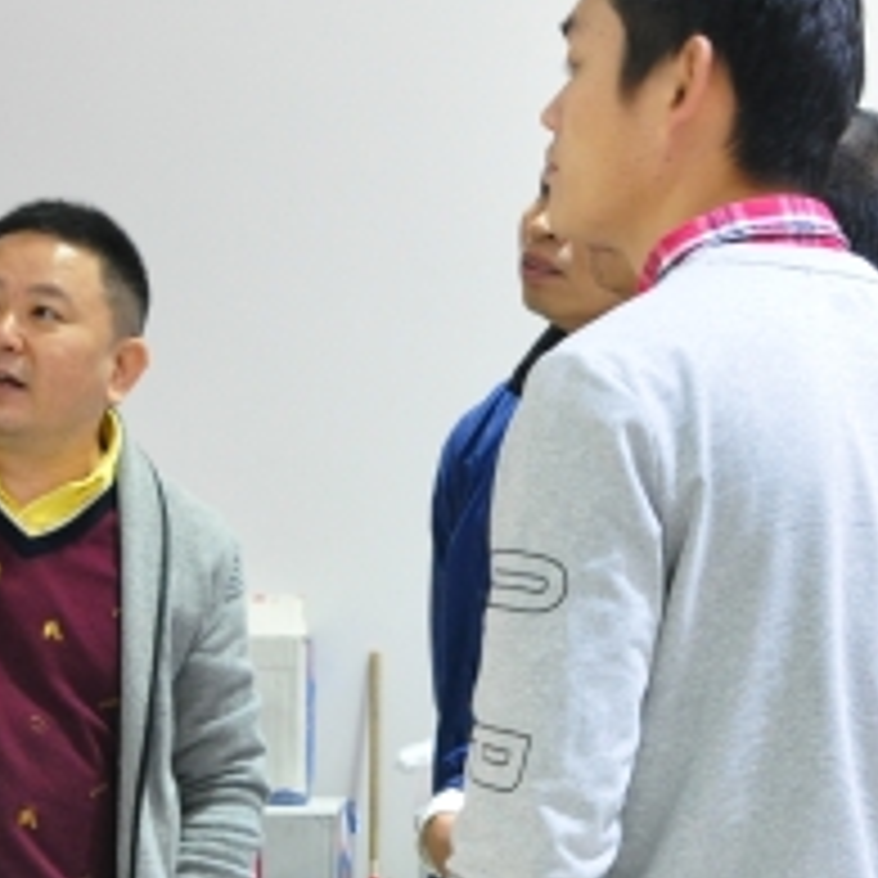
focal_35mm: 186
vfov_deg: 9.4
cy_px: 765
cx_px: 644
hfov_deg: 9.4
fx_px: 5337
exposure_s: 1/15
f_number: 6.3
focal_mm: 38
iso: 800
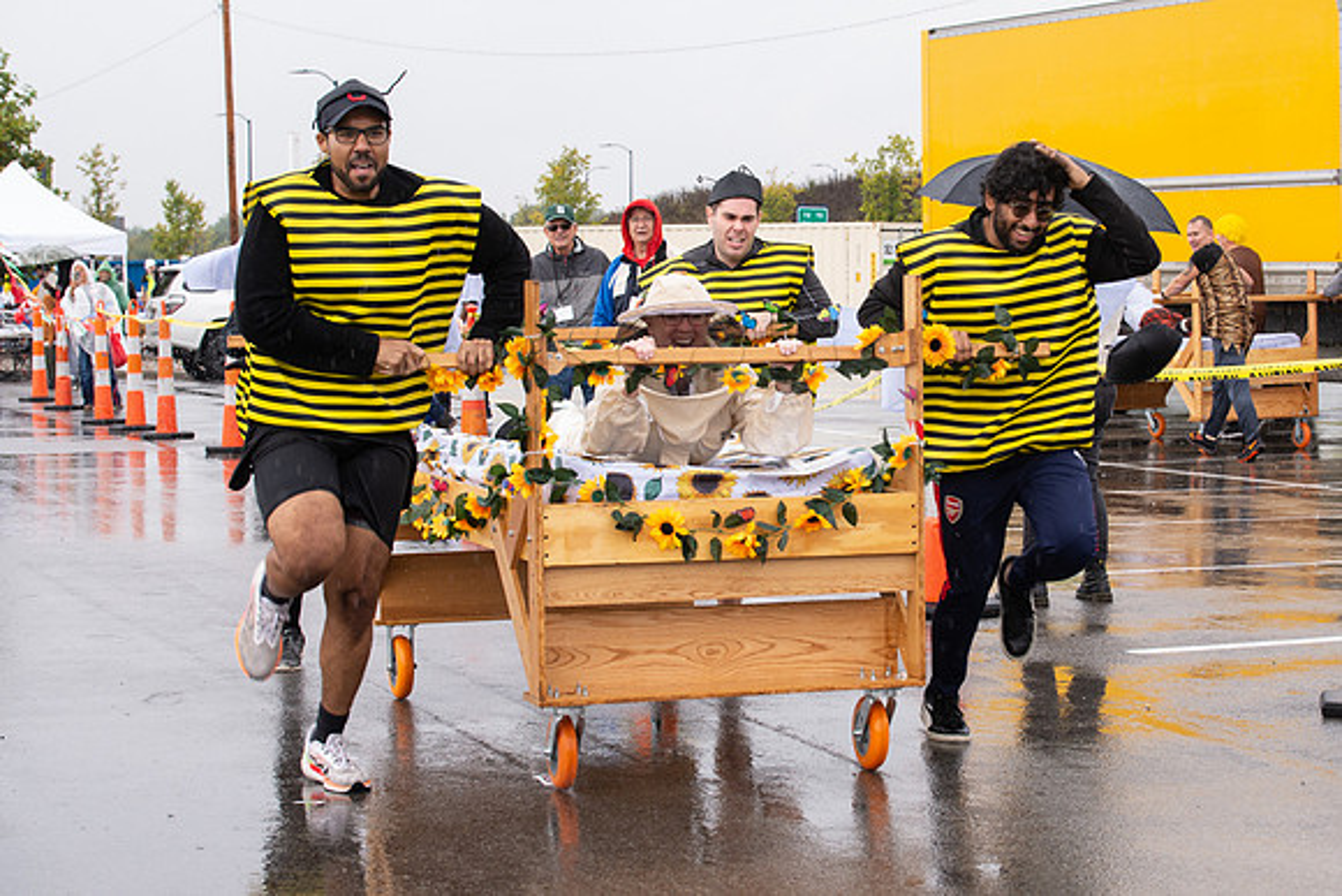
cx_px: 817
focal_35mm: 88
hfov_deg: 23.0
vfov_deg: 15.5
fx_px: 3294
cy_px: 417
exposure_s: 1/400
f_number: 7.1
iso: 800
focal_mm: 70
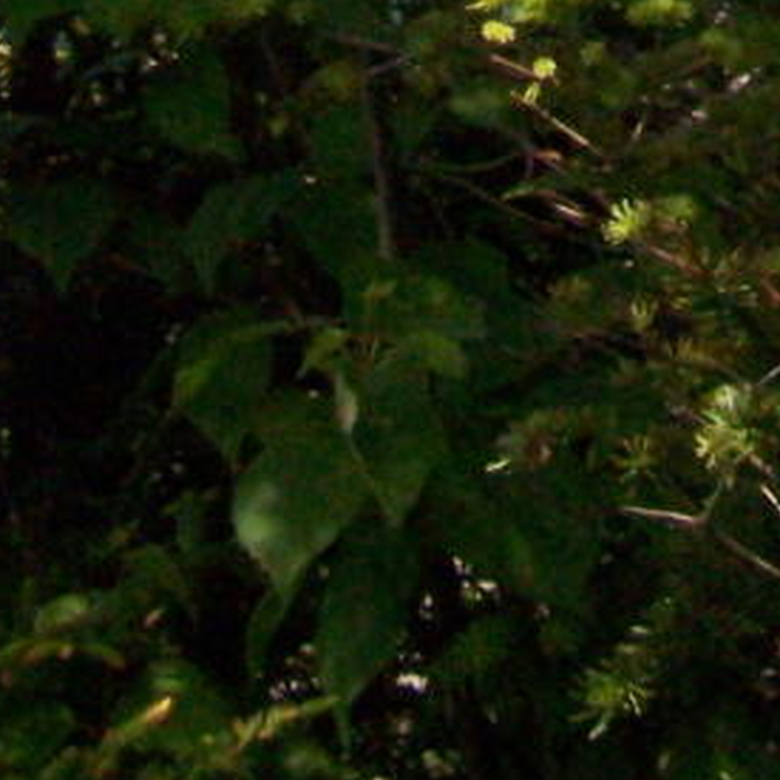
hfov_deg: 10.4
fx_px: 4257
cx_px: 828
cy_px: -1085
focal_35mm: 167
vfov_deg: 9.4
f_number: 5.6
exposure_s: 1/1600
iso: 400
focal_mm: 6.3
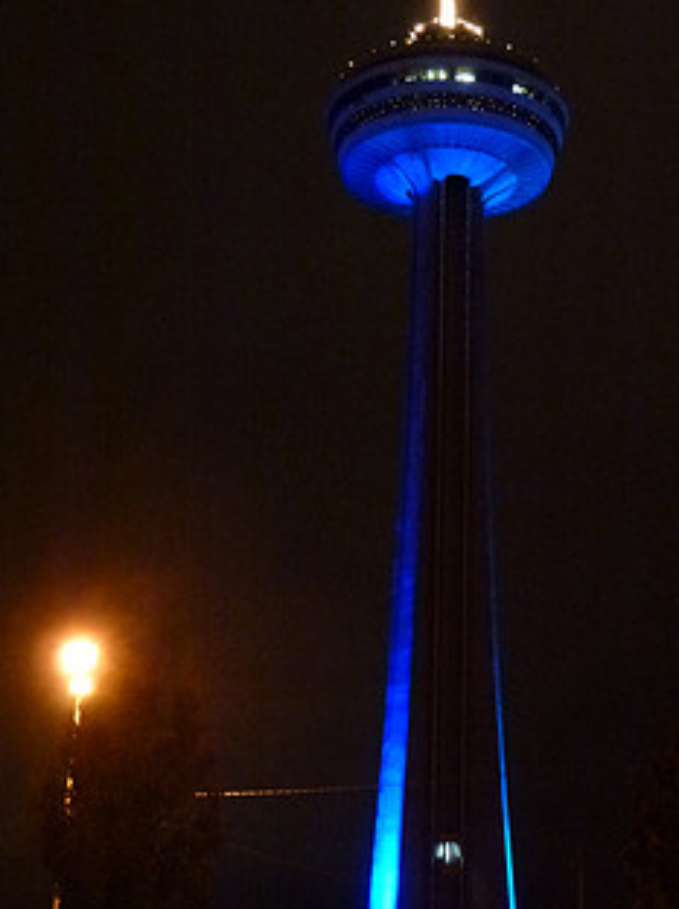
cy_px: 414
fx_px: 1705
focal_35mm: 65
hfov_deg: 22.4
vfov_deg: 29.8
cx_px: 447
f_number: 4
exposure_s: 1/4
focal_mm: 8
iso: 800
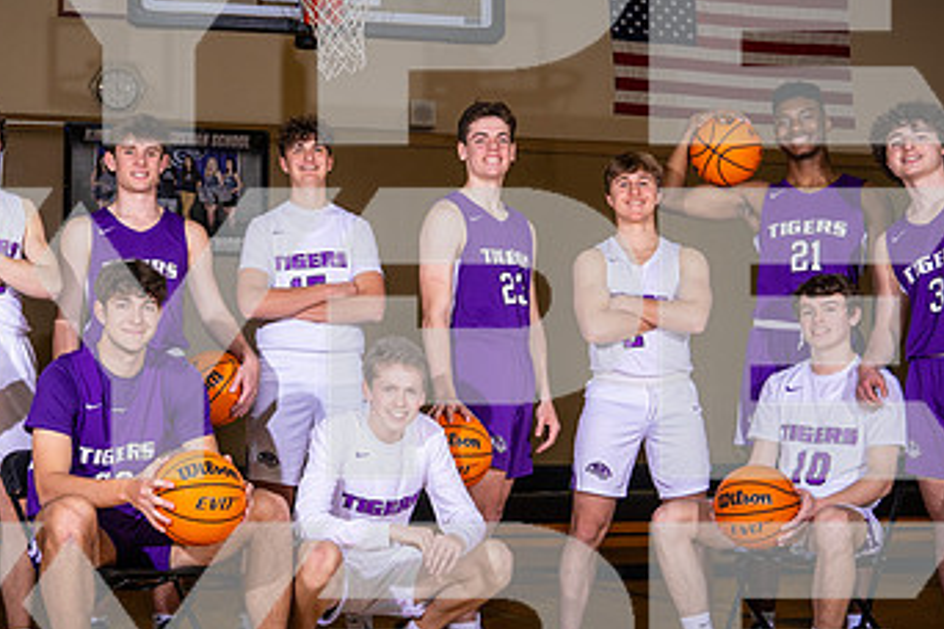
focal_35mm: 53
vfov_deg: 25.5
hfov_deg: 36.8
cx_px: 266
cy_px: 354
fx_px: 1390
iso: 200
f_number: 8
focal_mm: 27
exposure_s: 1/125
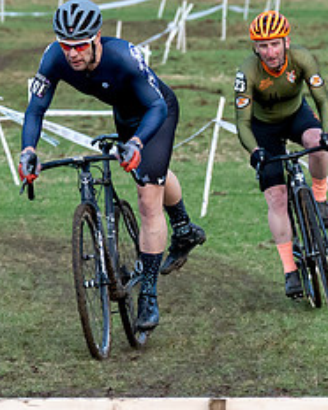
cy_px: 134
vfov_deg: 4.4
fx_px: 5358
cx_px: 93
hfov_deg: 3.5
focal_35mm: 441
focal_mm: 99
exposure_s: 1/1000
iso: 2000
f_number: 4
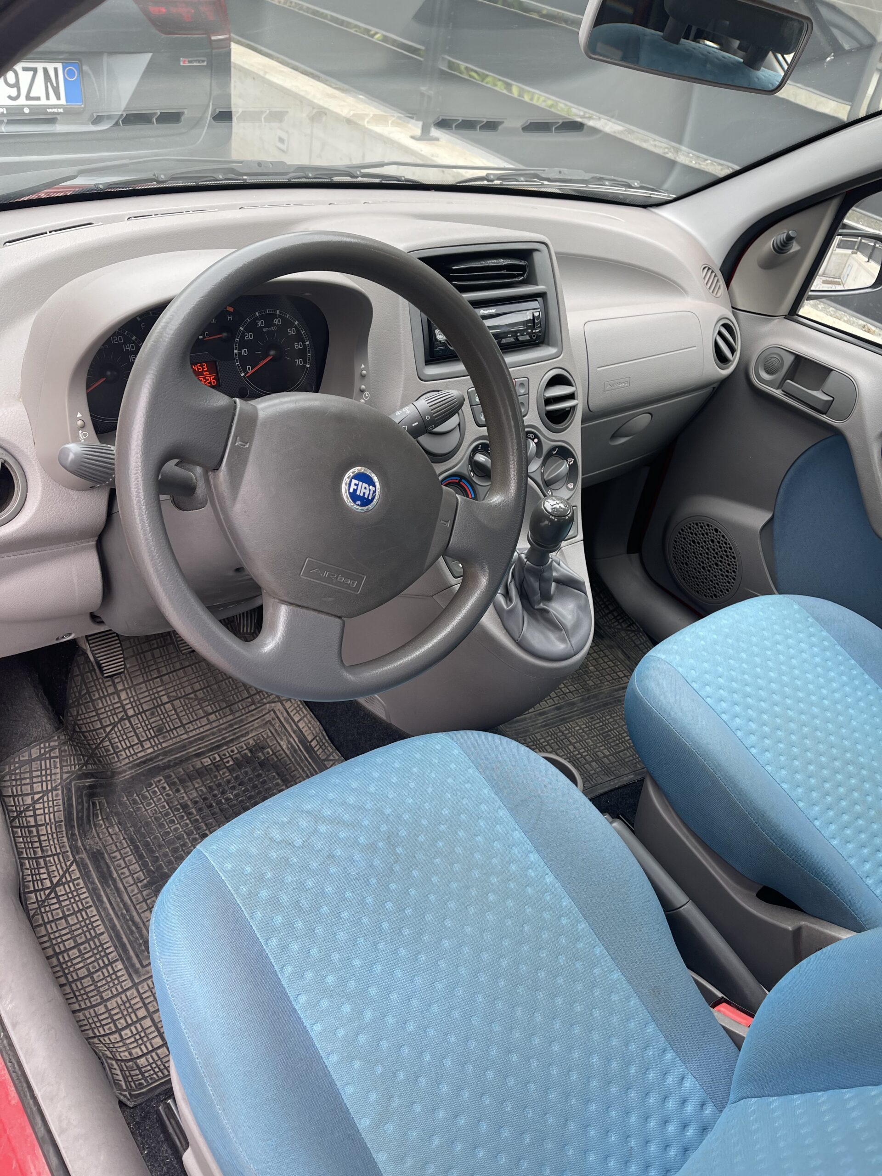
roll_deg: -11.7
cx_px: 441
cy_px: 588
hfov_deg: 53.1
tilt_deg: -37.2
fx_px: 883
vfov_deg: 67.3
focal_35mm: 26
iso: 50
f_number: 1.6
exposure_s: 1/121
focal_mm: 5.1
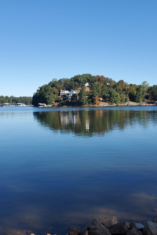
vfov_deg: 51.9
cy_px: 115
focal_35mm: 37
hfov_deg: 35.9
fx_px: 242
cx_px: 81
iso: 50
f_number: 2.4
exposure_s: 1/1127
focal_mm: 4.3
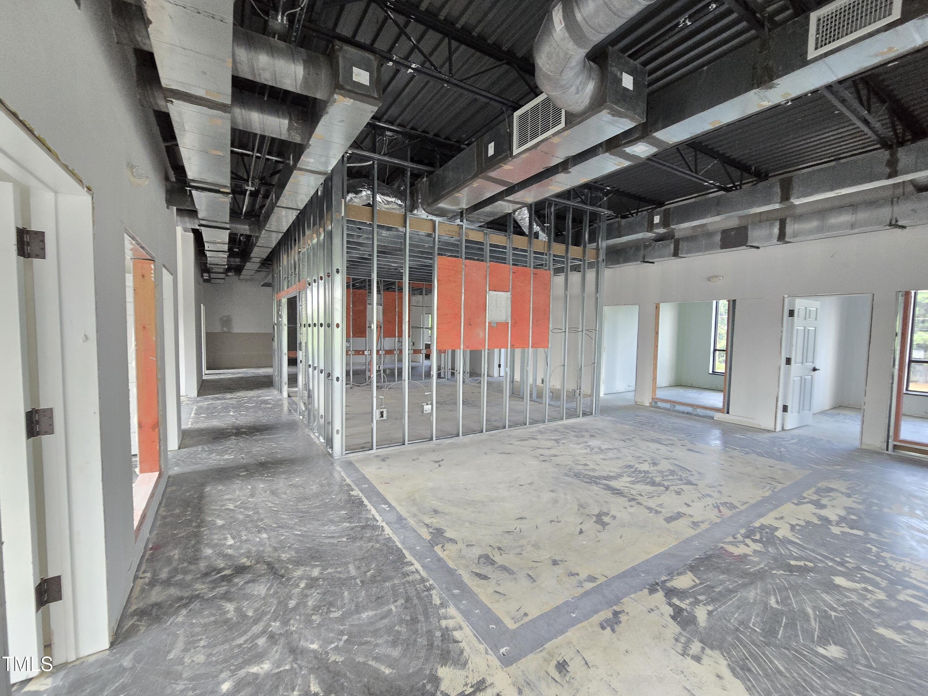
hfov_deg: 106.2
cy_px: 348
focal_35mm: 13
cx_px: 464
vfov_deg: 89.9
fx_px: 349
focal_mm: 2.2
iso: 500
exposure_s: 1/60
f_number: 2.2
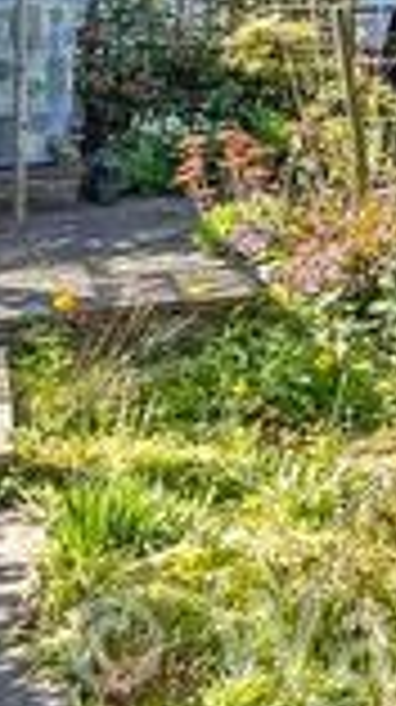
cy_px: -79
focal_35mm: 70
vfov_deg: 27.5
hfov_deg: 11.9
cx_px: 1089
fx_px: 1310
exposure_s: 1/320
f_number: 8
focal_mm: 10
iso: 320
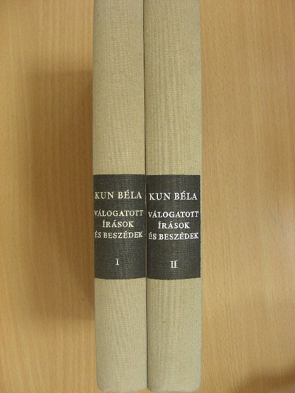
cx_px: 148
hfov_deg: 35.1
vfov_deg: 45.8
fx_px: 466
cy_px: 196
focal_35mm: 41
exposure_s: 1/11.7
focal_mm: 6.8
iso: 200
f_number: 3.5
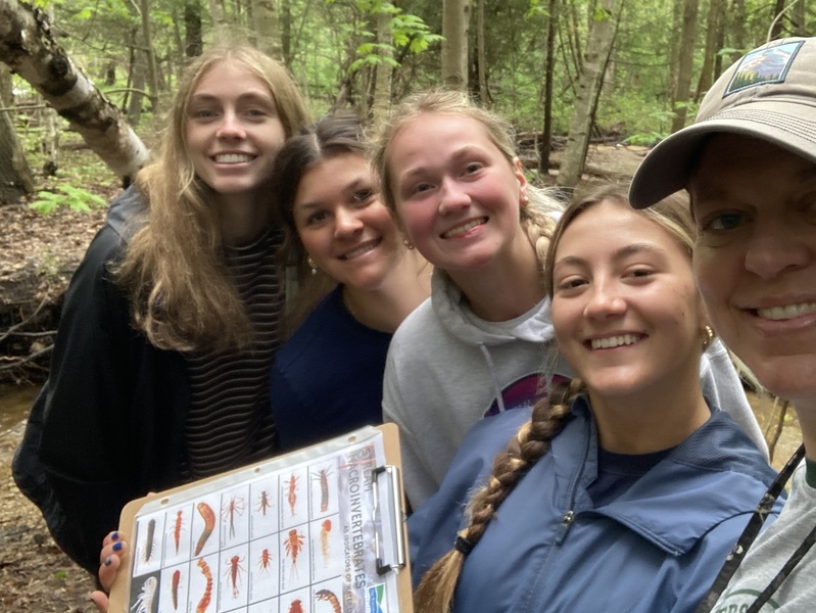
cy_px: 257
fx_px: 967
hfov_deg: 45.5
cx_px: 491
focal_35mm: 41
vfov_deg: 35.1
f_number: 2.2
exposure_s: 1/60
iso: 80
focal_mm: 2.87
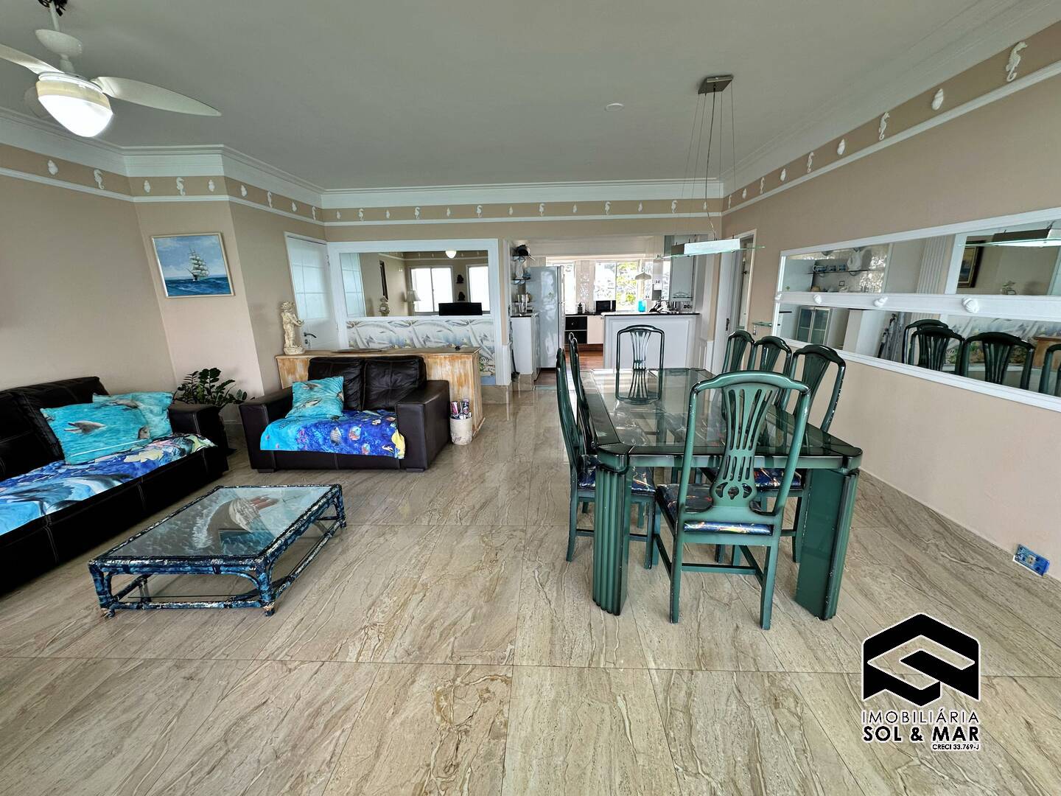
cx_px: 530
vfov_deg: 85.7
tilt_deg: -13.7
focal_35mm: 14
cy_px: 398
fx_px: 429
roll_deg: +1.0
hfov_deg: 102.1
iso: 80
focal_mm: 2.22
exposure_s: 1/120
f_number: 2.2
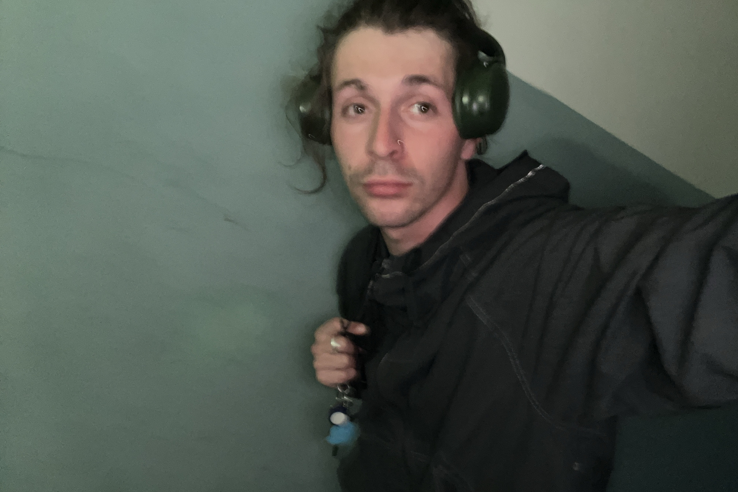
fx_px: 492
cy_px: 272
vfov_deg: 53.0
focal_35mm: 24
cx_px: 370
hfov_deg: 73.7
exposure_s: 1/16
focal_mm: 2.71
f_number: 2.2
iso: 400
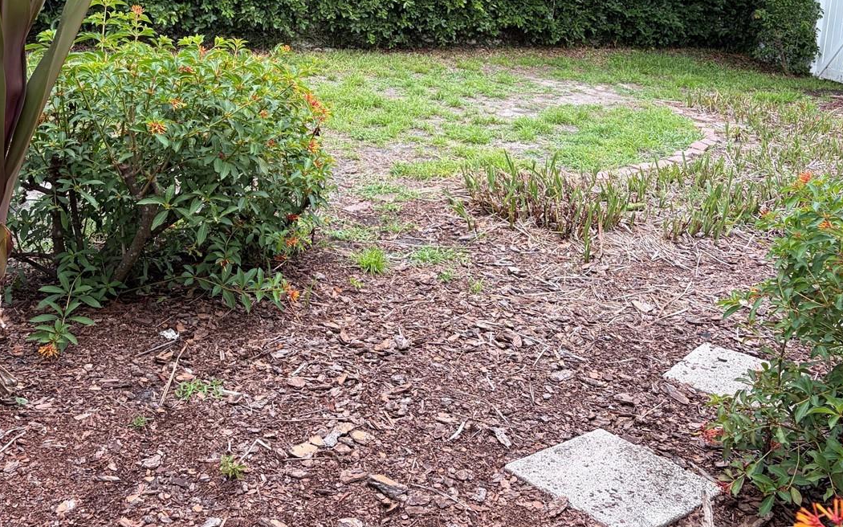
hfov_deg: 47.2
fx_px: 965
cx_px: 389
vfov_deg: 29.4
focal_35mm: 42
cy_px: 63
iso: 64
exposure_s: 1/601
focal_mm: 5.96
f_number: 1.6
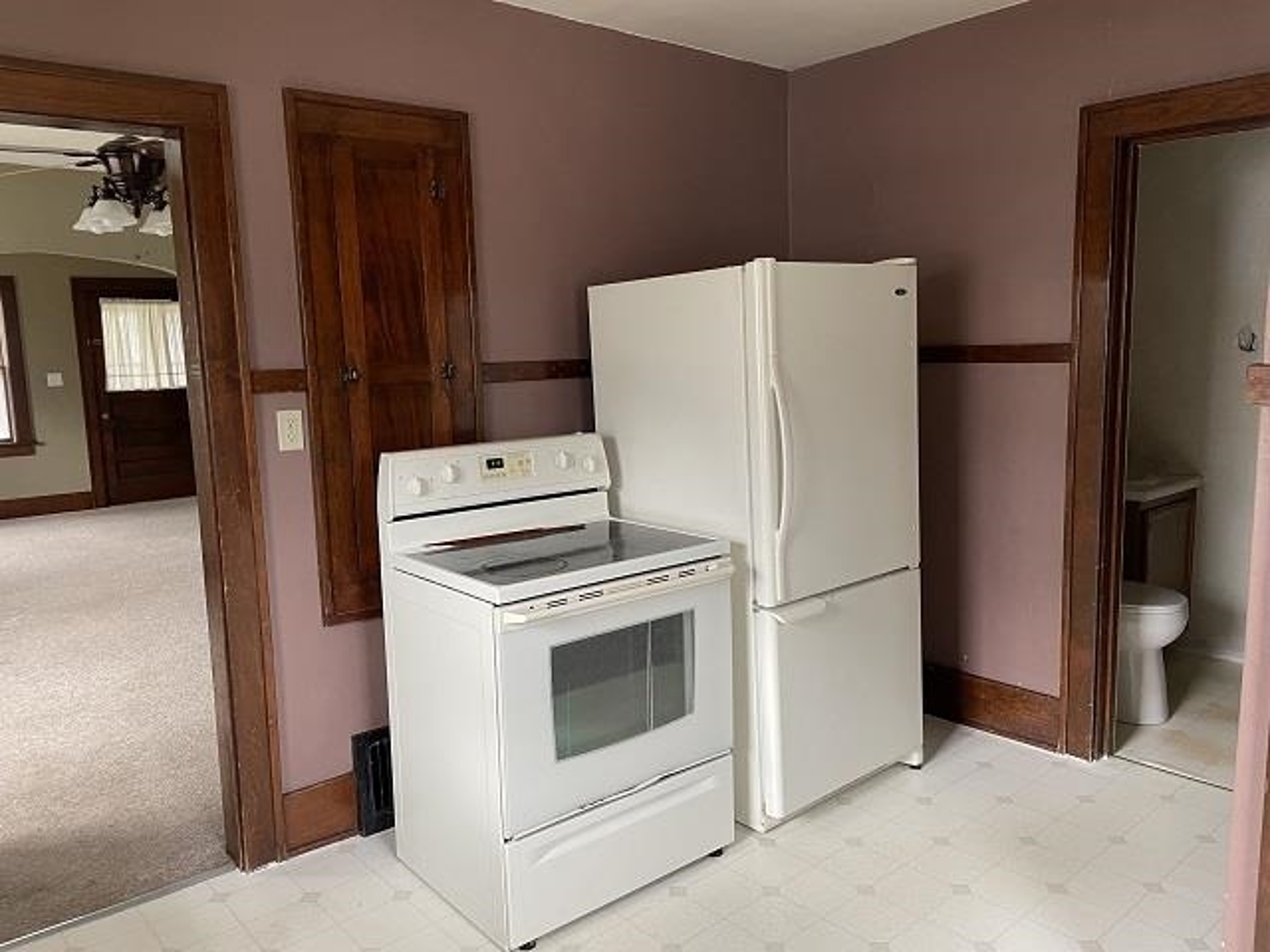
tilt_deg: -8.4
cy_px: 476
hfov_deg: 67.3
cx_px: 635
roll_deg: +1.6
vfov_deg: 53.1
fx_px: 954
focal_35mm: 26
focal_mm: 4.2
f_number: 1.6
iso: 125
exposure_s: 1/100
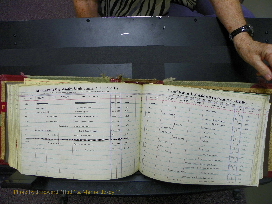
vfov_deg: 53.1
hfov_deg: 67.3
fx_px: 204
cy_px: 102
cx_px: 136
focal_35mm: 26
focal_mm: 4.6
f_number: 2.8
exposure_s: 1/30
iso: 100
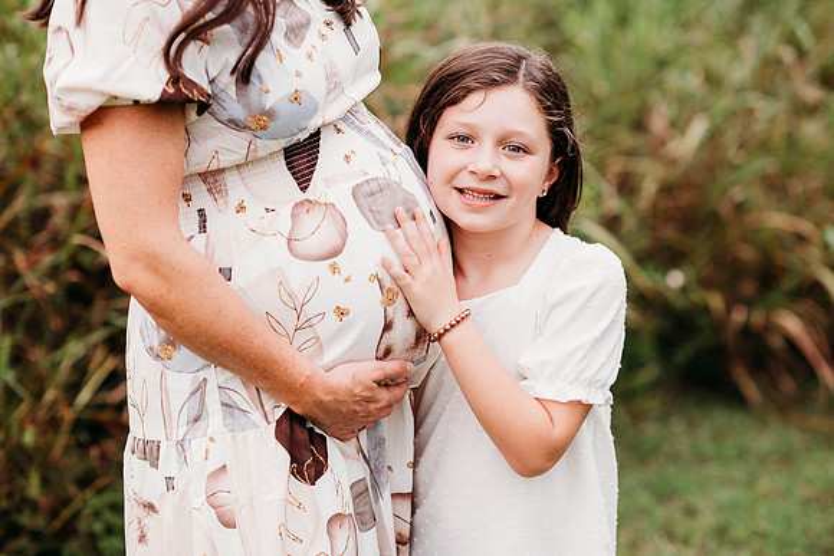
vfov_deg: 16.1
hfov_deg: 23.9
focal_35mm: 85
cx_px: 417
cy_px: 278
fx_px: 1970
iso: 320
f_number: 2.5
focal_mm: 85
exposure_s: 1/200
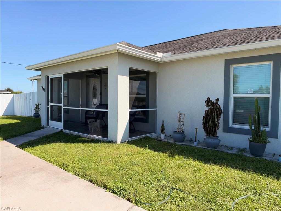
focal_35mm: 24
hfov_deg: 71.6
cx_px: 140
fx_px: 195
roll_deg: +0.1
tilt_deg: -2.2
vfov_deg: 56.8
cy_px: 106
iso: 80
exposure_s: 1/3096
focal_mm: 6.93
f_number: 1.8
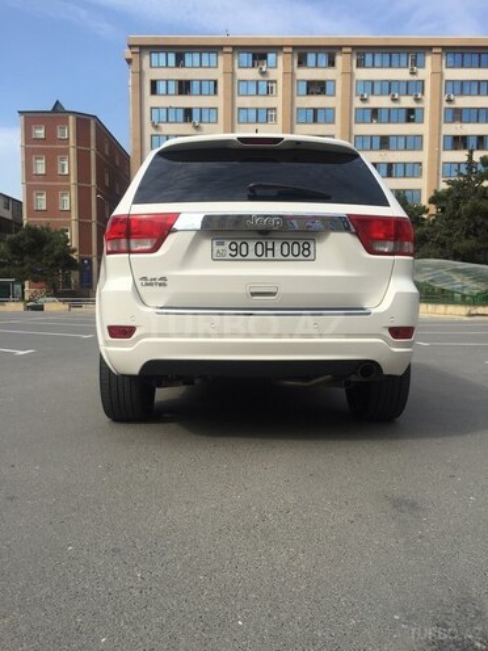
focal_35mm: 29
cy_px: 326
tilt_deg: -3.6
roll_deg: +0.4
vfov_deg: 61.7
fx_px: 545
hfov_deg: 48.2
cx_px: 244
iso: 32
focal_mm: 4.15
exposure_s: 1/1980
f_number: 2.2
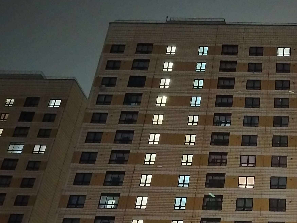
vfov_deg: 25.8
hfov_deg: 32.5
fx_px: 472
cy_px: 198
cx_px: 288
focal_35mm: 55
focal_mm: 5.25
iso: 9280
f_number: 1.75
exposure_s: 1/14.3
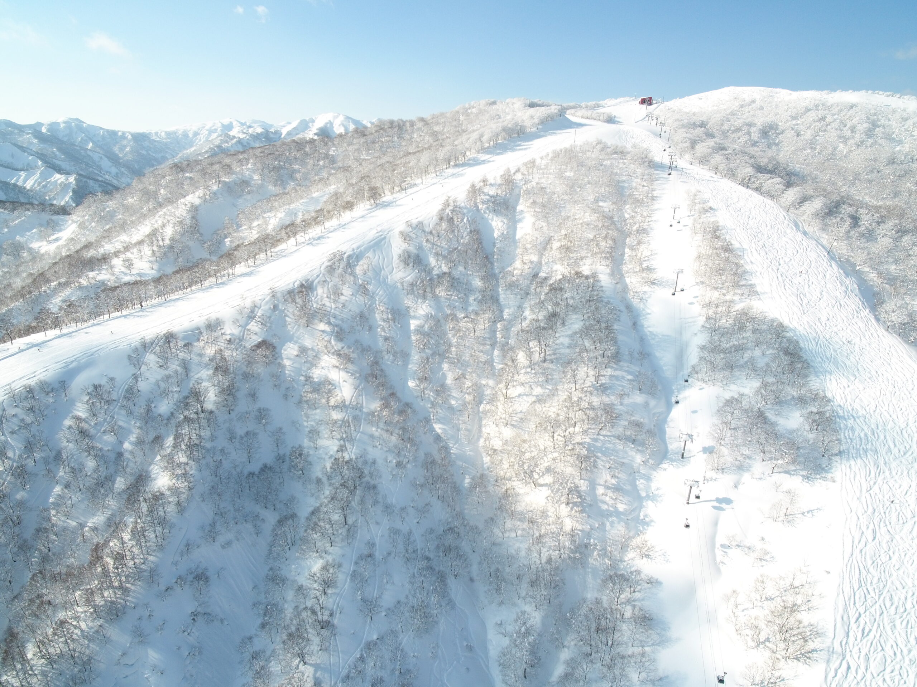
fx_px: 530
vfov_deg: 66.0
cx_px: 458
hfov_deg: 81.7
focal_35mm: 20
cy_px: 344
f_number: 2.8
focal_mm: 3.61
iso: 100
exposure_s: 1/781
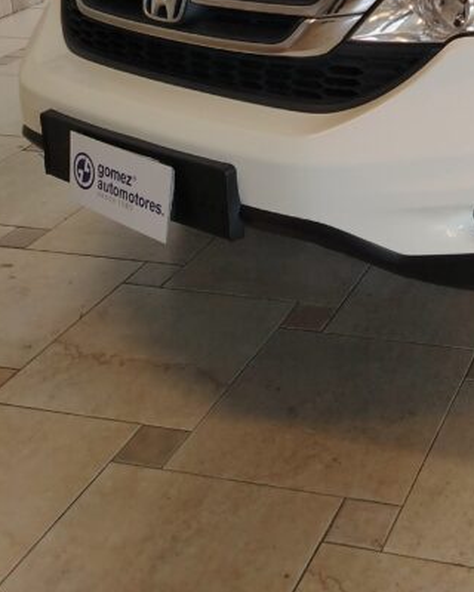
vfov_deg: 28.0
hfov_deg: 23.8
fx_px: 1052
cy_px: -95
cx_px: 517
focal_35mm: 60
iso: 384
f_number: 1.75
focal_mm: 5.25
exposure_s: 1/50
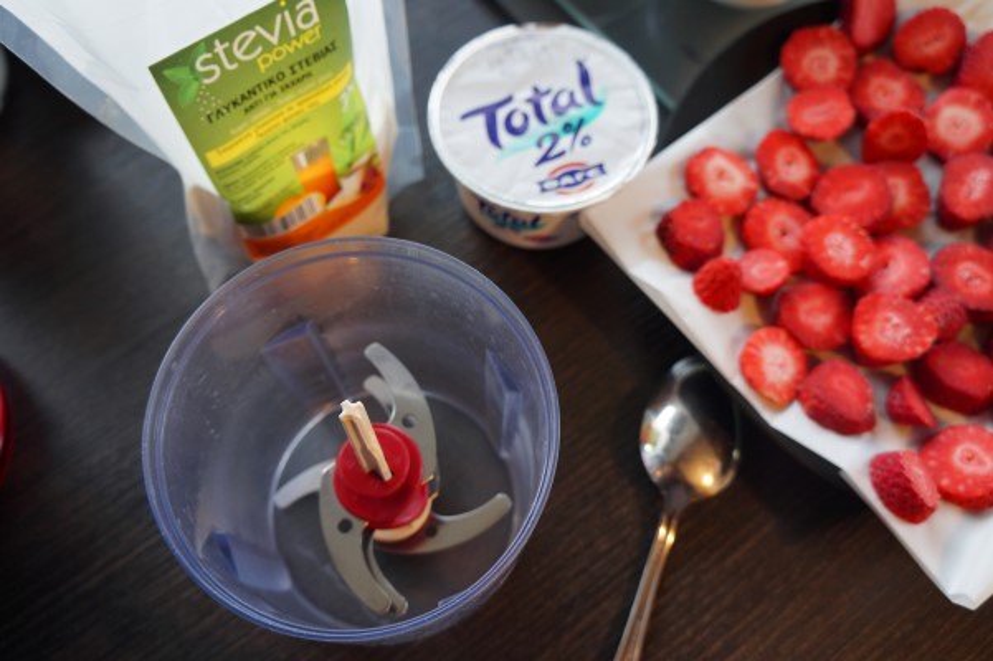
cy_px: 330
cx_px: 496
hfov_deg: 62.0
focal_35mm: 30
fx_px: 827
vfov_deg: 43.6
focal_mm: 20
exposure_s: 1/60
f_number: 4
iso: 320
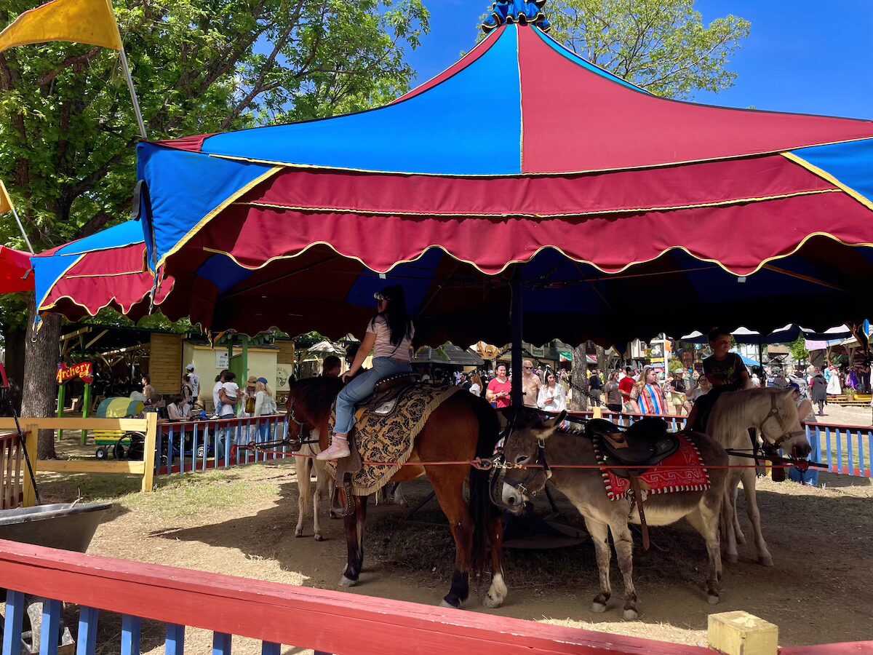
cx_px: 436
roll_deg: +0.2
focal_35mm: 26
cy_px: 328
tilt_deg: +8.6
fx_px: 656
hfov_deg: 67.3
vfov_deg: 53.1
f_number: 1.6
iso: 32
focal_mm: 4.2
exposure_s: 1/1208
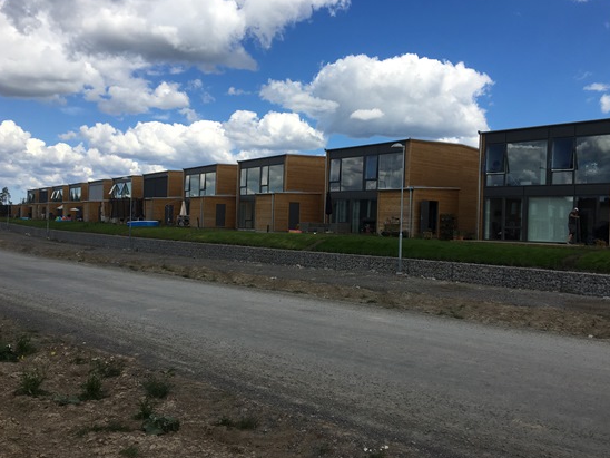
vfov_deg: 44.2
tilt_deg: -0.6
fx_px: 564
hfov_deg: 56.8
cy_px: 225
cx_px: 314
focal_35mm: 32
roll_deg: -1.7
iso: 25
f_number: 2.2
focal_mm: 4.15
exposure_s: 1/2079
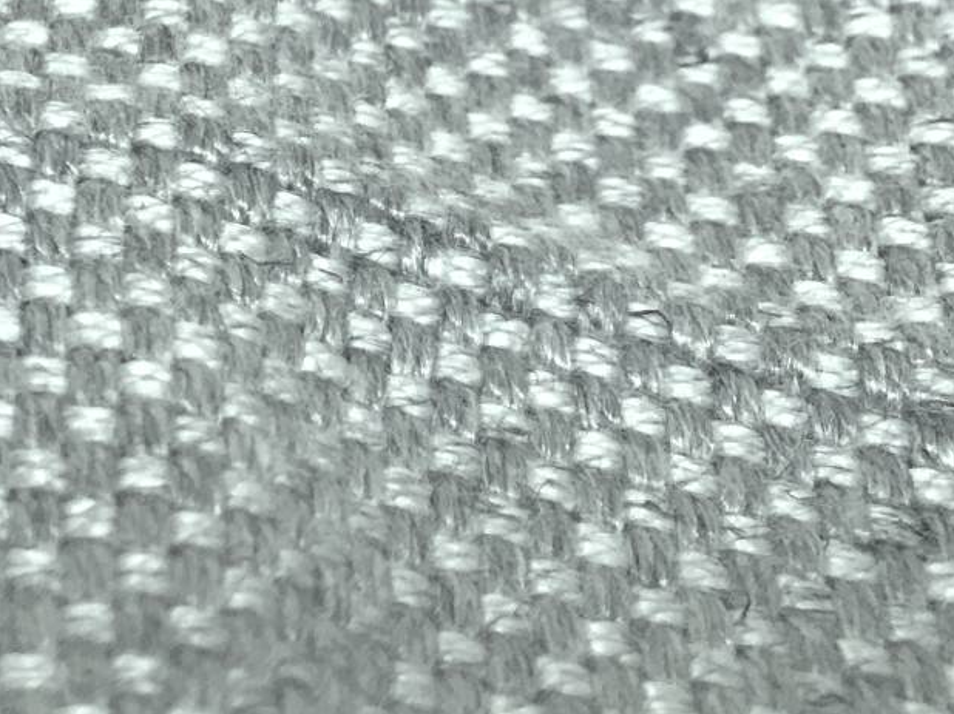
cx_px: -472
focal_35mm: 87
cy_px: 37
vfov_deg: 16.7
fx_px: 2397
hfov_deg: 19.6
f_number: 1.8
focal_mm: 3.99
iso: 25
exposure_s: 1/30
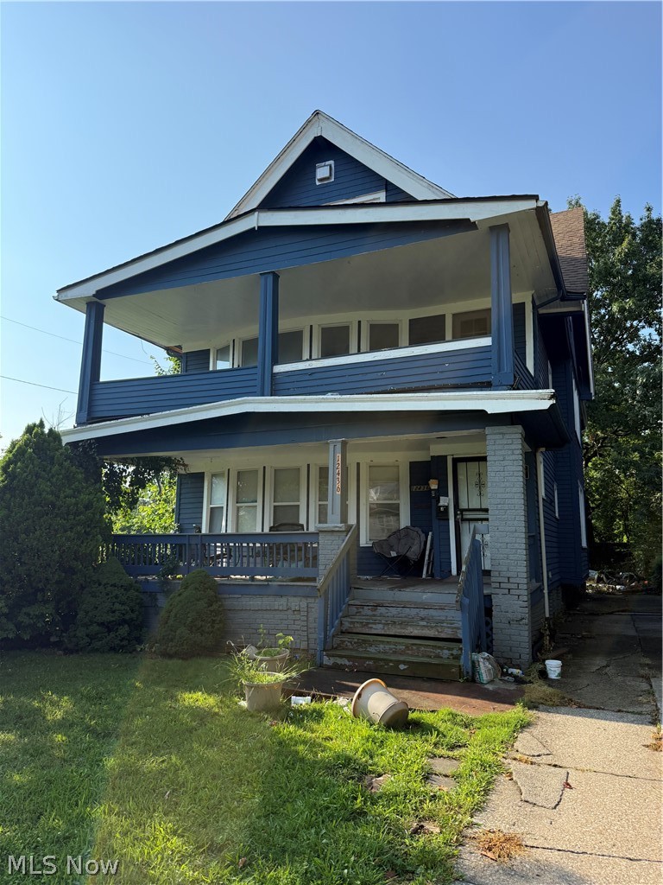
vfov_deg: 71.6
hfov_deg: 56.8
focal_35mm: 24
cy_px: 442
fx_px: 613
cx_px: 332
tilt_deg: +10.4
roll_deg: -1.6
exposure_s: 1/3145
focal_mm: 6.76
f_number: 1.78
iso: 100
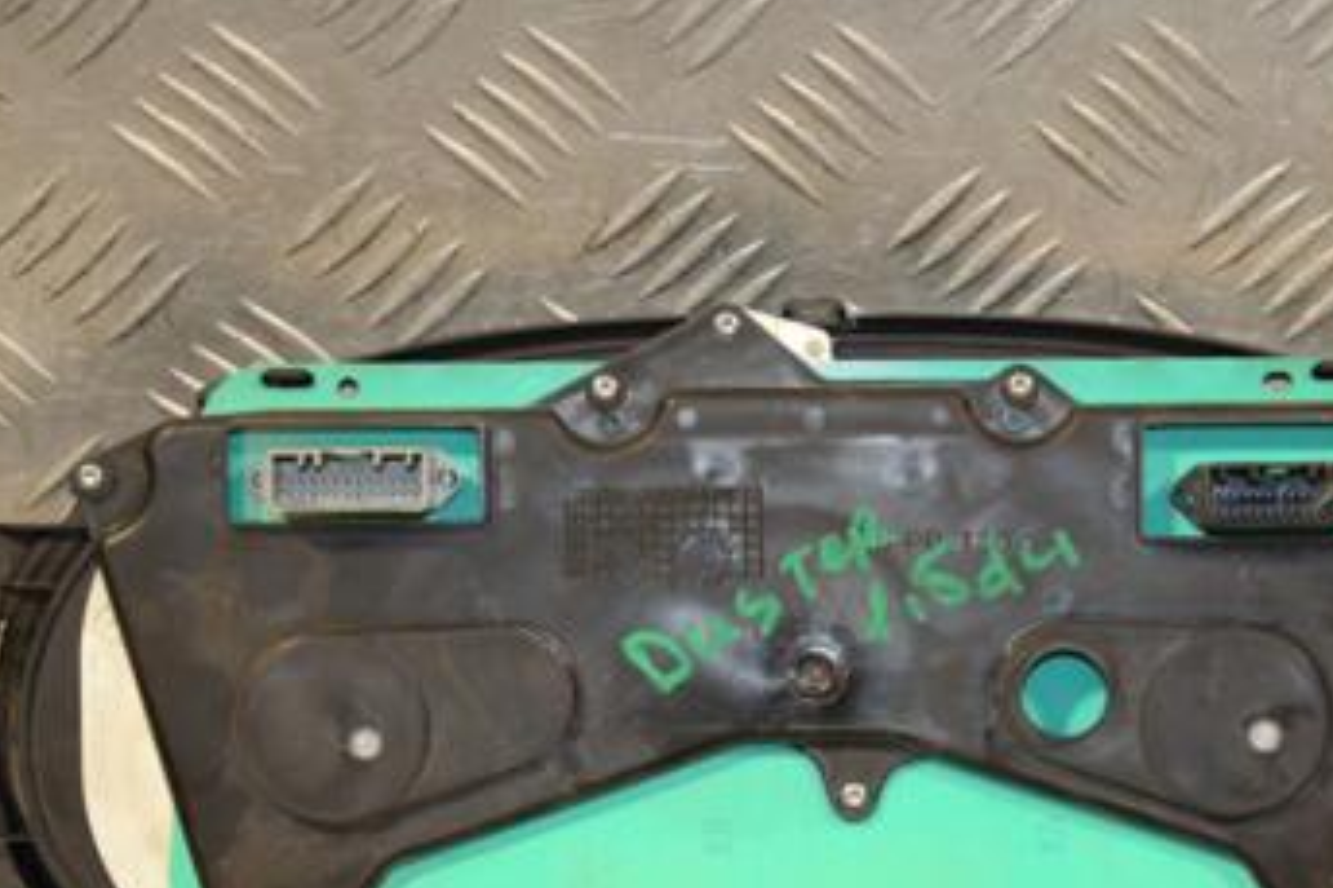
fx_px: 4362
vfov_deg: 11.6
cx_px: 872
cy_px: 586
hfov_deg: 17.3
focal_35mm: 118
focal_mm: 45
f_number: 6.3
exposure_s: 1/200
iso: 800
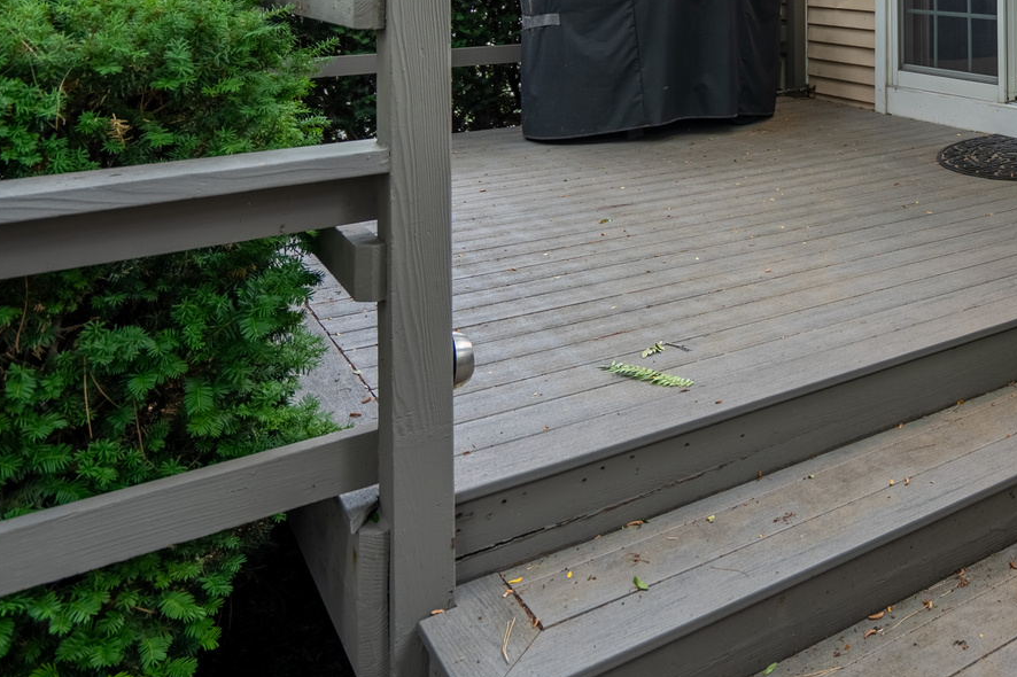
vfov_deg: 32.4
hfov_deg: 43.9
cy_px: -32
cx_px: 1030
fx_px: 1045
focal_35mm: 37
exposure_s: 1/1600
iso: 200
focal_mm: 16
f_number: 4.5
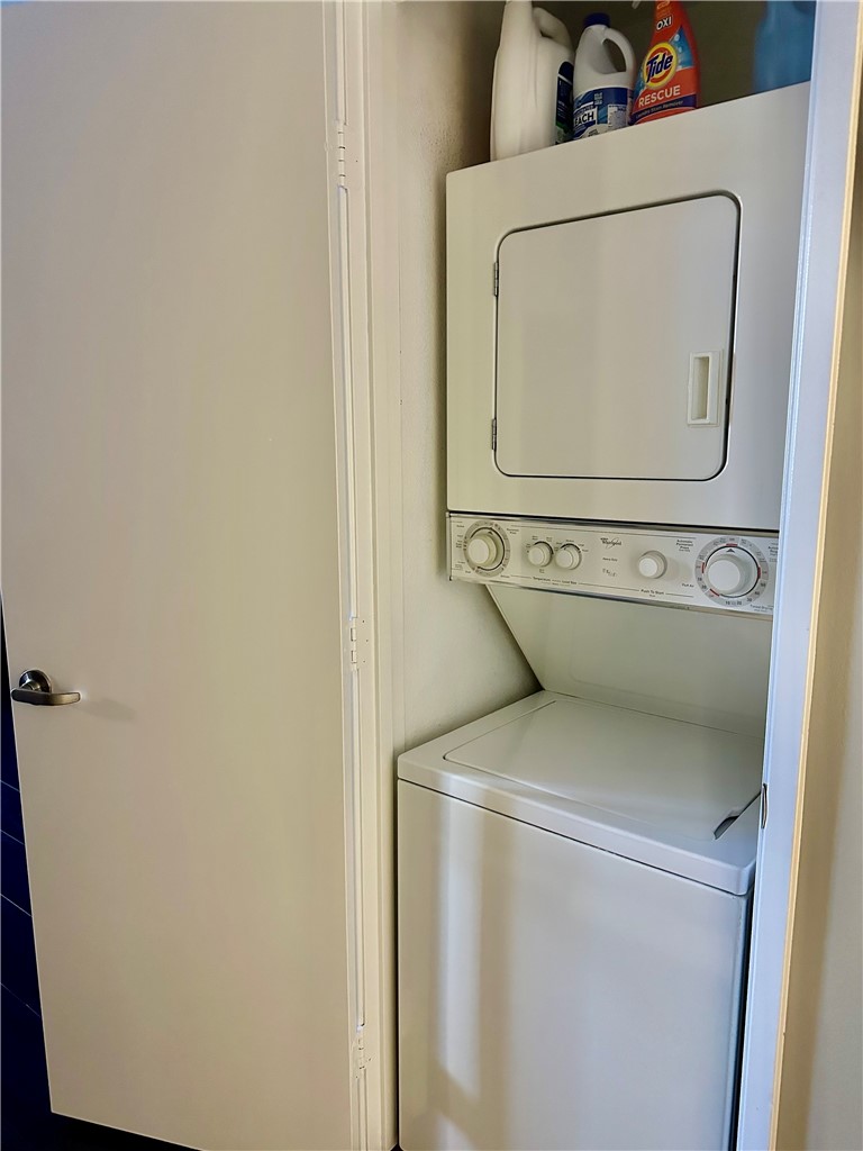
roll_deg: -0.5
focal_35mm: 24
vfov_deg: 71.6
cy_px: 576
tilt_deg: -9.2
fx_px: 798
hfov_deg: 56.8
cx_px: 432
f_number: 1.78
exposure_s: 1/60
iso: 640
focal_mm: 6.86
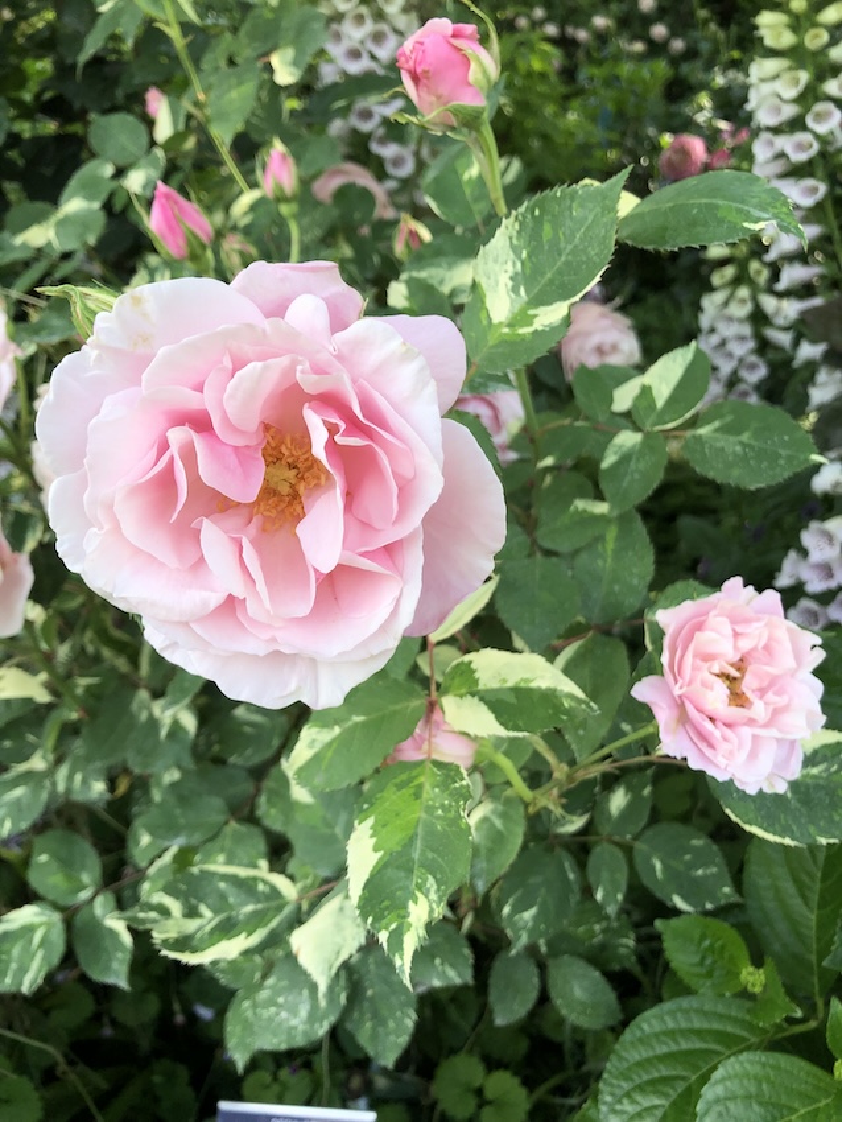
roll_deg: +3.7
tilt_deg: -22.1
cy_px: 561
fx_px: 908
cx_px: 421
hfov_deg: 49.8
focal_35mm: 28
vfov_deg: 63.4
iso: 20
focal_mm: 3.99
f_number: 1.8
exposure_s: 1/378
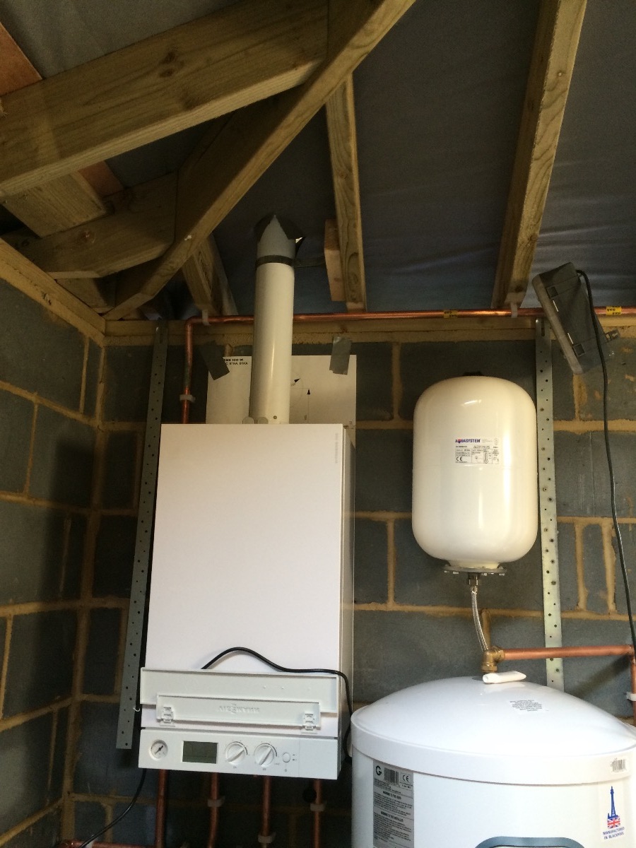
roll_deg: -0.7
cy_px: 424
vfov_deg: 61.7
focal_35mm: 29
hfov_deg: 48.2
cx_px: 318
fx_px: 710
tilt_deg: +7.1
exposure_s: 1/30
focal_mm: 4.15
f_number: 2.2
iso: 100
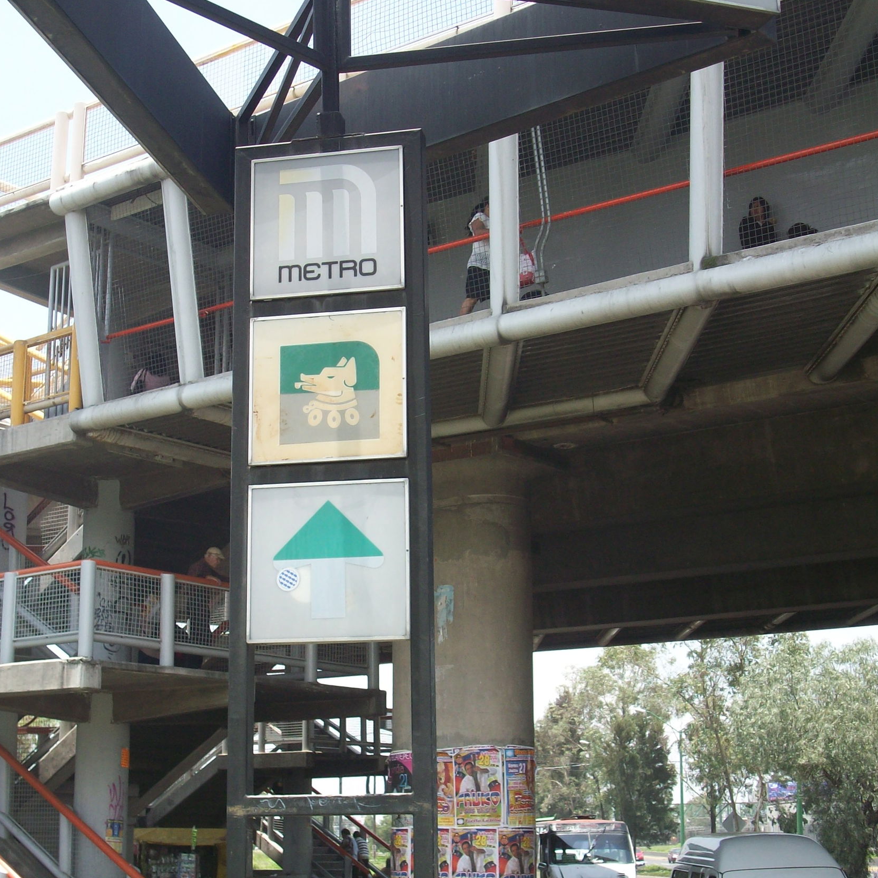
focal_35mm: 57
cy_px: 410
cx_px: 392
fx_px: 1636
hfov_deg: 30.0
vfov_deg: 30.0
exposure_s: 1/334
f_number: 3.2
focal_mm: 7.1
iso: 64
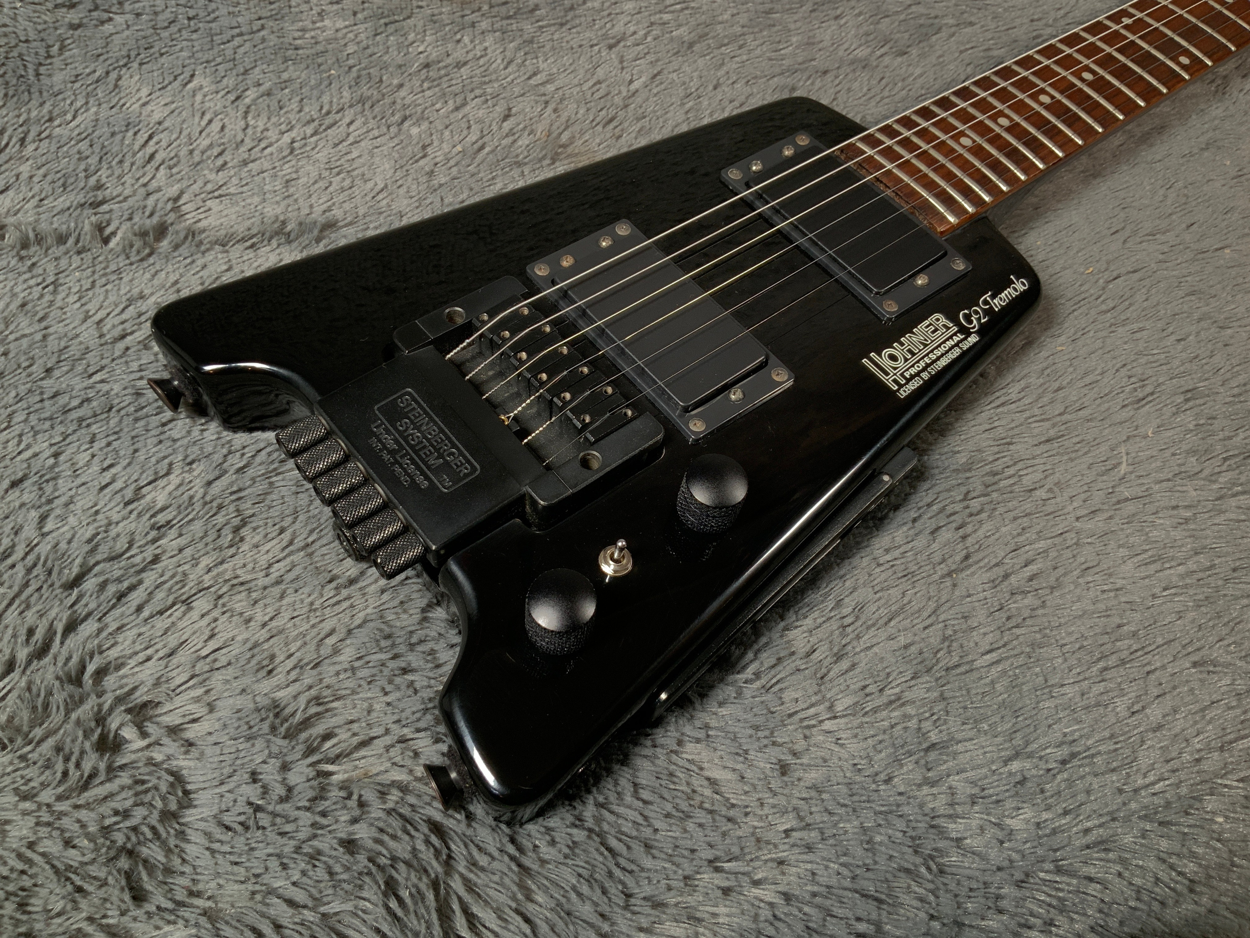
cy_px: 469
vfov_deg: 48.2
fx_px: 1047
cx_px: 625
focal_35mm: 29
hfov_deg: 61.7
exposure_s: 1/78
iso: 64
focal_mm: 3
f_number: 1.8
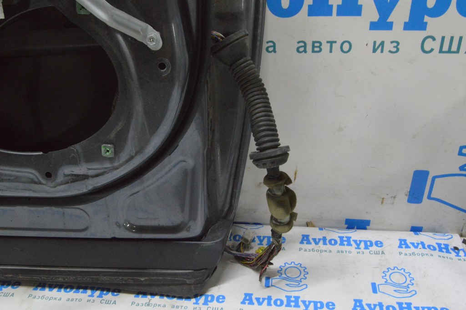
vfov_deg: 36.8
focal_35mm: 36
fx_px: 466
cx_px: 233
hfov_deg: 53.2
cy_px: 155
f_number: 20
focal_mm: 24
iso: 6400
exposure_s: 1/15
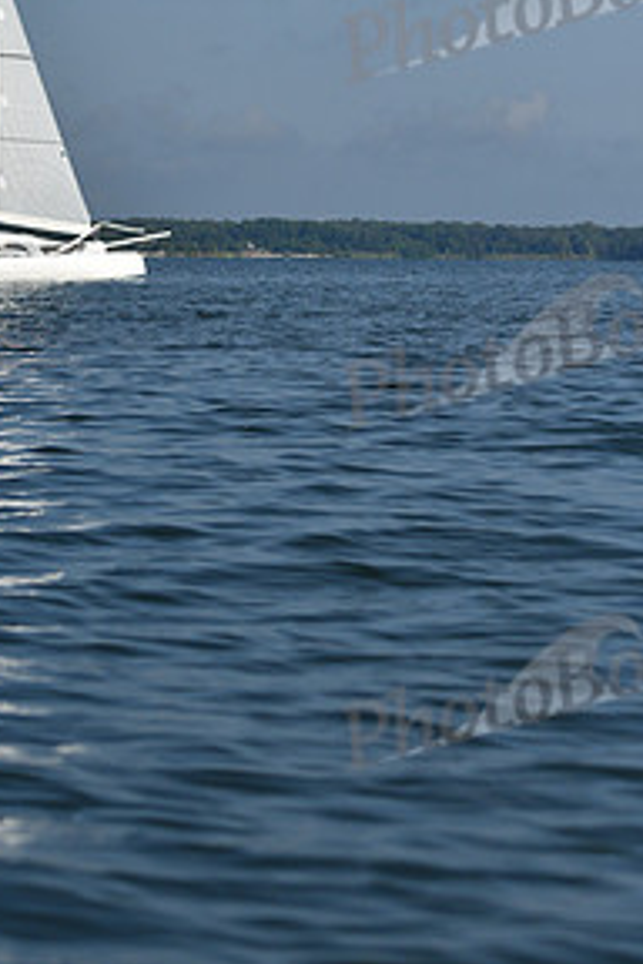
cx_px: 169
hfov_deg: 9.7
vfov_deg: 14.5
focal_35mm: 141
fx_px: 3777
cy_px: 218
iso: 320
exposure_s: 1/8000
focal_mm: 70
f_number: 4
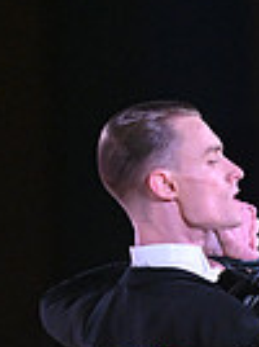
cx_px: 196
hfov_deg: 1.8
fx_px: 8337
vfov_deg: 2.4
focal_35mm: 833
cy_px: 611
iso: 3200
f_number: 4
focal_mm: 200
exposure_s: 1/400
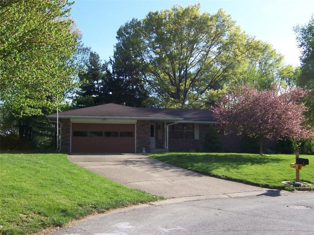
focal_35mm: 36
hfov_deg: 51.4
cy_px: 118
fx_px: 327
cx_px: 157
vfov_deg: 39.7
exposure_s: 1/350
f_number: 4
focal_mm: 5.6
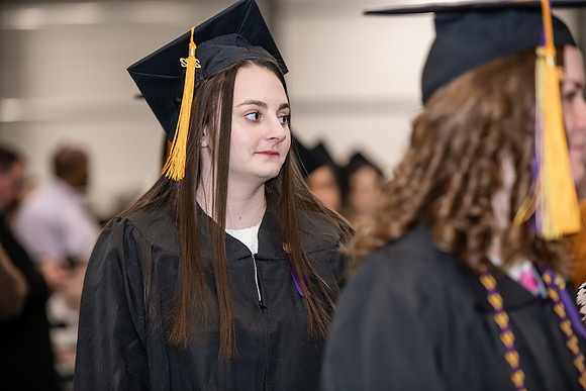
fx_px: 2198
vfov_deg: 10.2
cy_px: 196
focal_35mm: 135
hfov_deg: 15.2
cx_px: 293
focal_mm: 135
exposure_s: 1/200
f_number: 3.2
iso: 2000
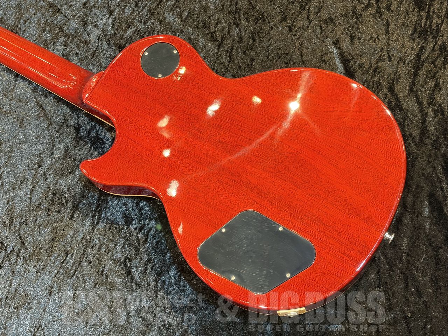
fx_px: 673
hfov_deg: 36.8
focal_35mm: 52
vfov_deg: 28.0
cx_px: 224
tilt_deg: -70.4
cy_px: 168
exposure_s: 1/30
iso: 250
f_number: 1.6
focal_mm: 5.96
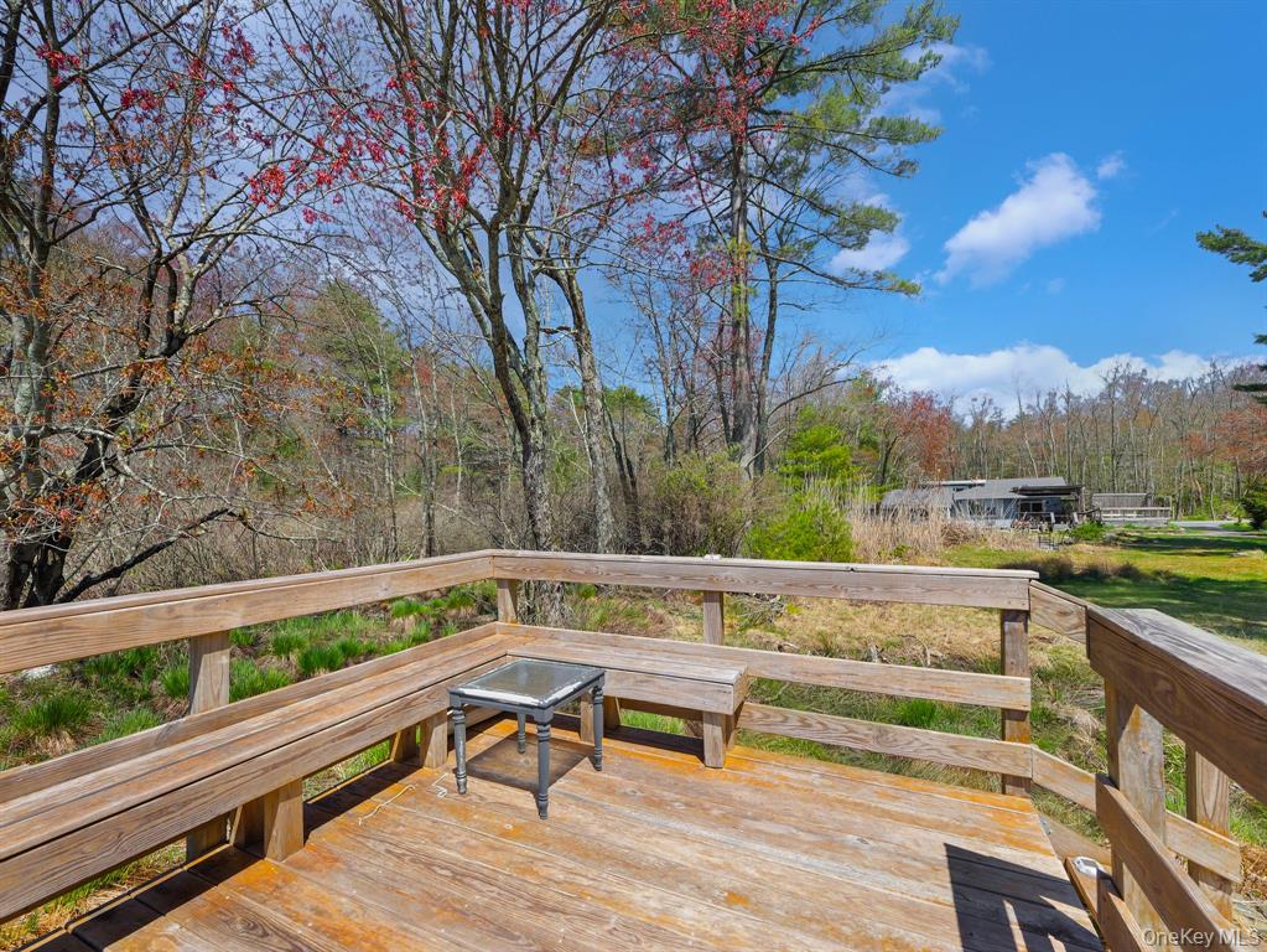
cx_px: 634
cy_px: 476
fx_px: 513
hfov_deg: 102.0
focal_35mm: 14
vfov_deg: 85.7
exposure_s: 1/800
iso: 200
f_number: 3.2
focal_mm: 7
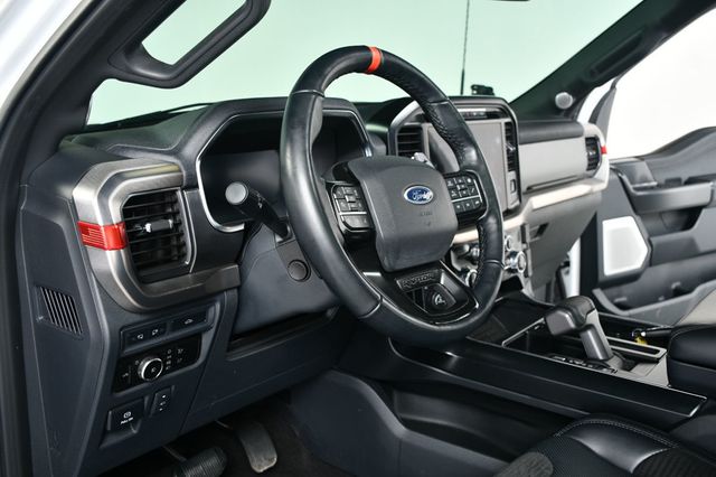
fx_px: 676
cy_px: 238
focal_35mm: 34
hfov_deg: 55.8
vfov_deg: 38.8
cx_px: 358
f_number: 4.5
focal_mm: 23
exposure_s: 1/160
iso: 100
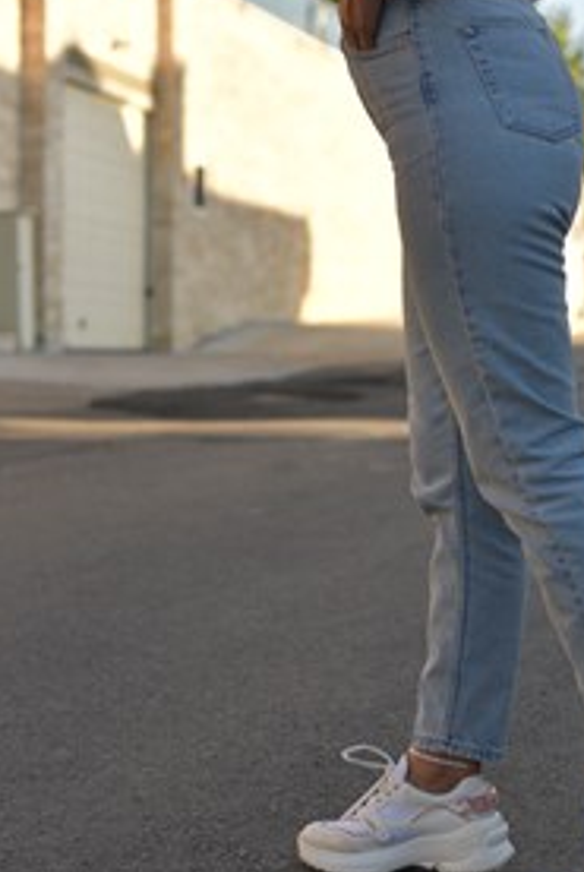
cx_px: 455
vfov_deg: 24.0
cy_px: 584
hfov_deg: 16.2
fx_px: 2036
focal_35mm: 84
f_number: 3.2
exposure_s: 1/8000
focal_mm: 50
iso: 1000
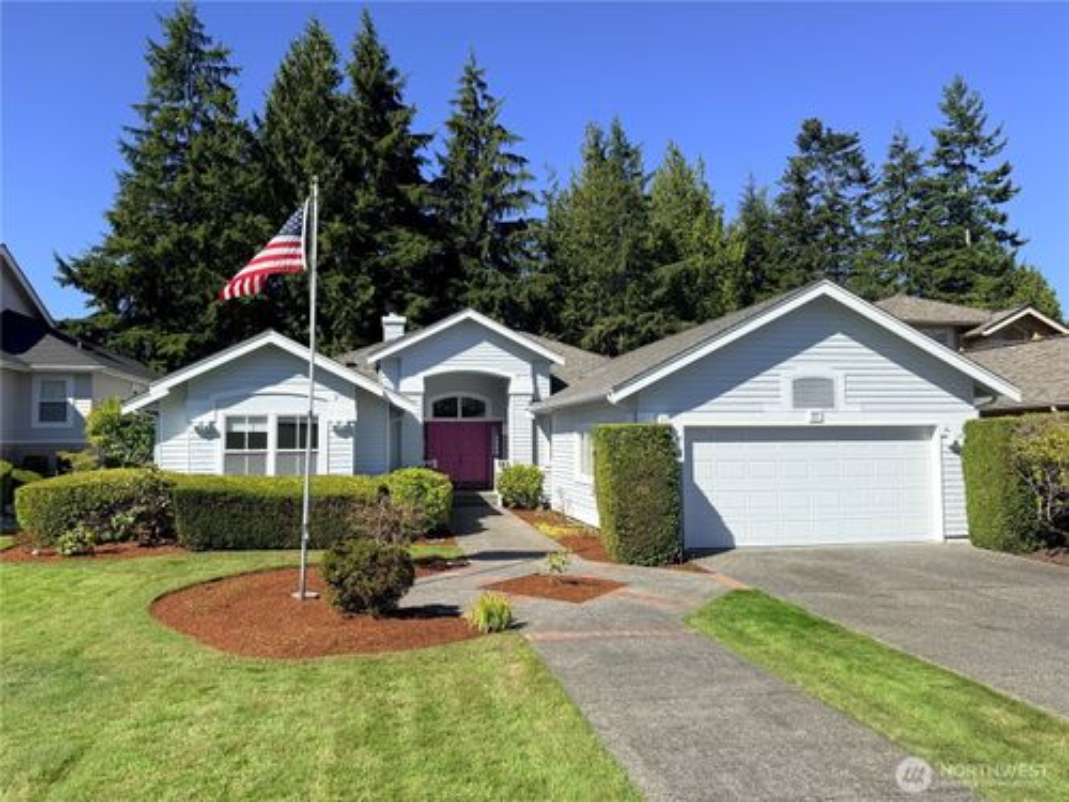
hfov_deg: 71.6
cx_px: 534
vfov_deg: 56.8
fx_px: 741
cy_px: 401
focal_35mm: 24
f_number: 1.78
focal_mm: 6.76
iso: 80
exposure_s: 1/4405
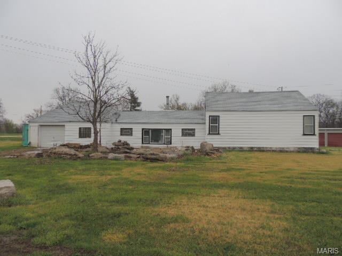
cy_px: 128
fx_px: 237
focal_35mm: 24
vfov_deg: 56.8
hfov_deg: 71.6
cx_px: 171
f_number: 3
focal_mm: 4.3
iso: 100
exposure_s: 1/320
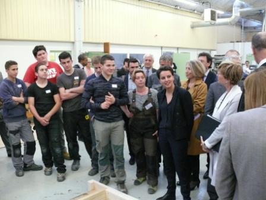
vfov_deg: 40.7
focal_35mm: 35
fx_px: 269
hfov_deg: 52.6
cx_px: 133
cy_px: 100
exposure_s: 1/80
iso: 800
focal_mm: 7.4
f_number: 2.8
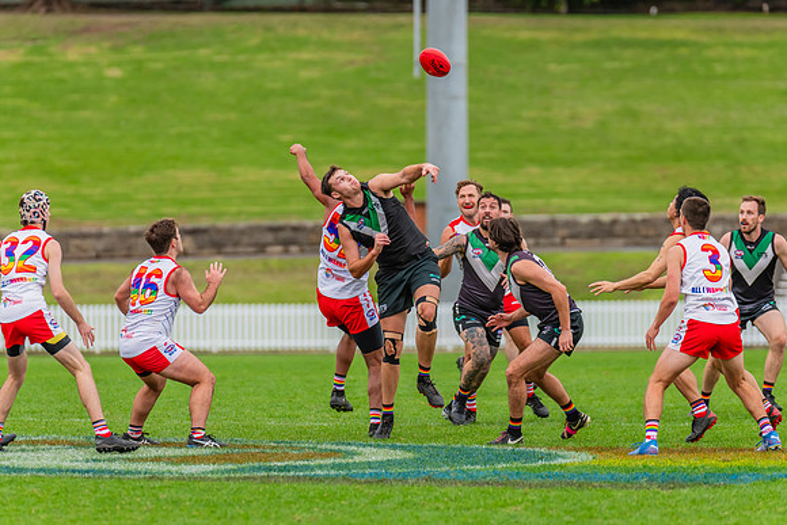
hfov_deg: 6.6
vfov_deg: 4.4
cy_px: 262
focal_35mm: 311
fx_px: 6799
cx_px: 394
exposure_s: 1/1000
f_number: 5
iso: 800
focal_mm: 310
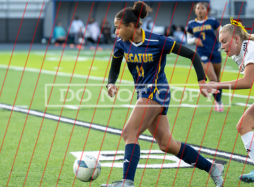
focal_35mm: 234
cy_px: 116
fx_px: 1706
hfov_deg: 8.5
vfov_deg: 6.3
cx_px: 98
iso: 5000
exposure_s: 1/1600
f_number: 4
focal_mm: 155
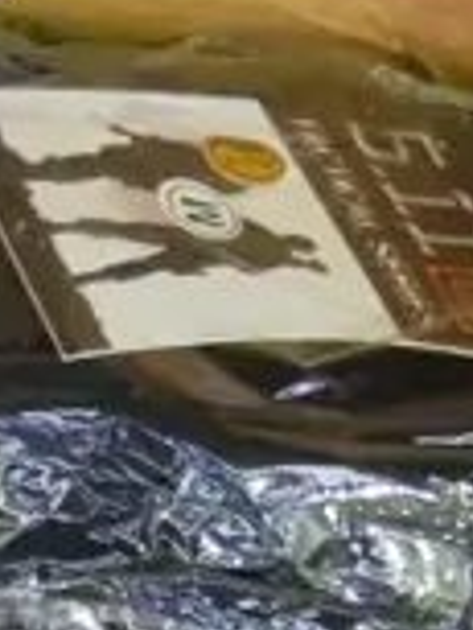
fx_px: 5349
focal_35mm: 294
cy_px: 1783
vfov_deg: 6.3
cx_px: -300
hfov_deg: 5.0
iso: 2500
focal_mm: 22
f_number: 4.2
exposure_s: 1/60
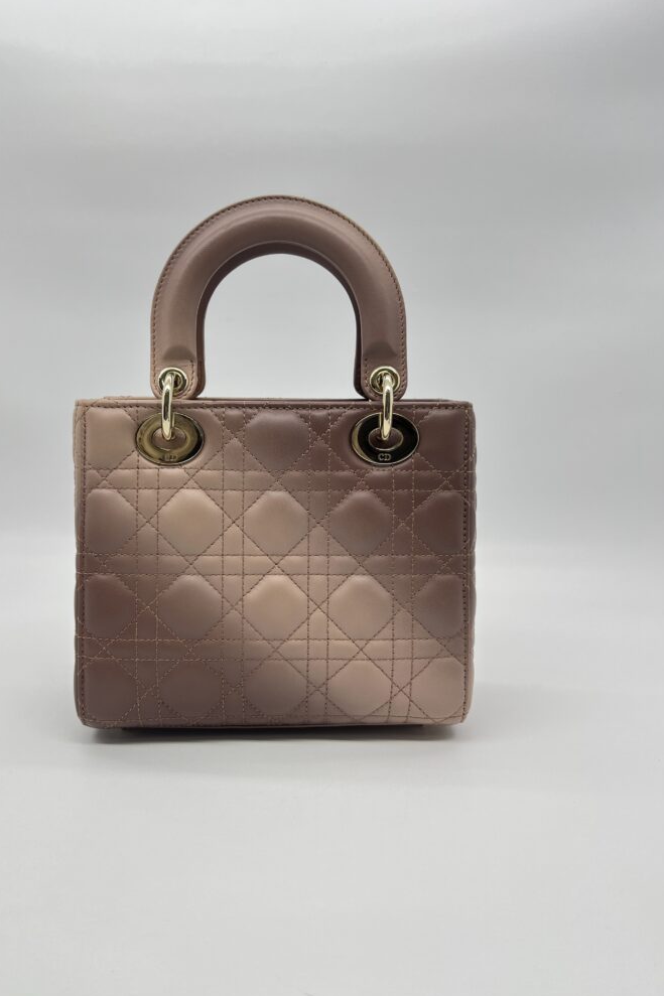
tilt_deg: -10.4
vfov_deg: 65.5
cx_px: 283
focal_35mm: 28
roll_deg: -0.3
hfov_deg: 46.2
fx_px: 775
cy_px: 493
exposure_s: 1/120
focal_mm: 5.7
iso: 32
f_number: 1.5
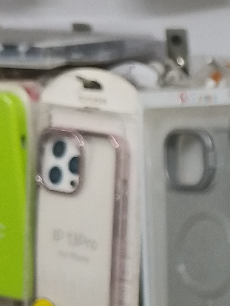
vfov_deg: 15.2
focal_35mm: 128
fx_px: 1135
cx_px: 468
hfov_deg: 10.6
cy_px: 285
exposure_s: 1/100
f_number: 1.8
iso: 592
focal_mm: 4.7
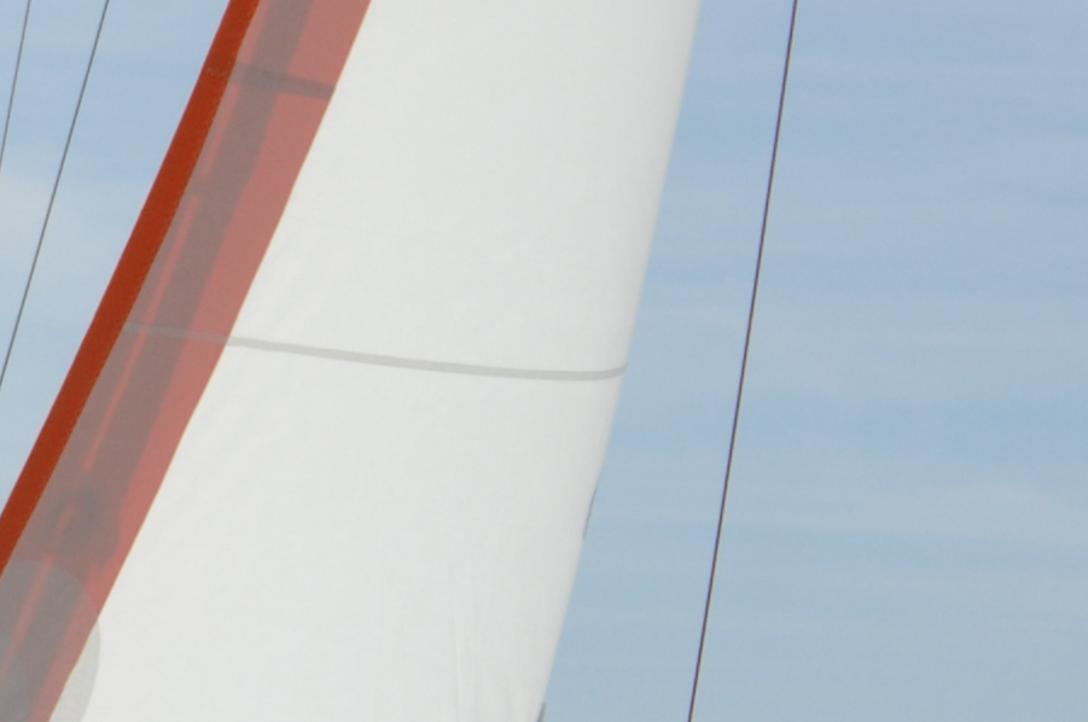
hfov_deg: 5.7
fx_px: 10774
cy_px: 584
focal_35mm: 357
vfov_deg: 3.8
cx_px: -1048
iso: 200
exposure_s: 1/800
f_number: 8
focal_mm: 50
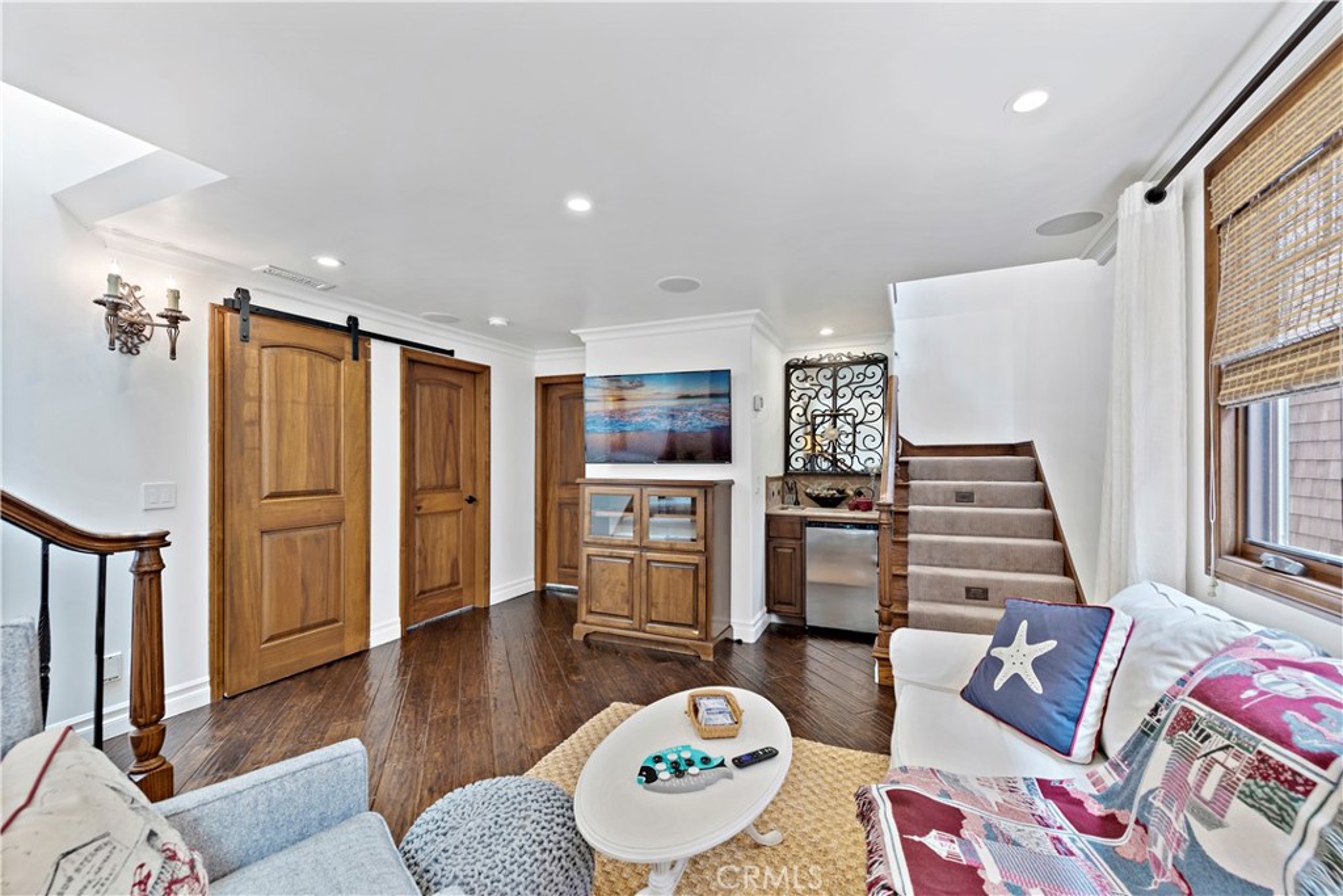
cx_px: 672
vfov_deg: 81.2
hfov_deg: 104.2
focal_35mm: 14
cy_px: 448
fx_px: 522
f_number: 7.1
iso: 125
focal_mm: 14
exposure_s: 1/3
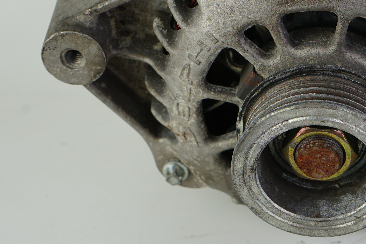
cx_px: 333
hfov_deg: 16.3
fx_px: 1261
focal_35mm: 124
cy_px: 52
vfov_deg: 11.0
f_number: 8
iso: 200
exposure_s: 1/160
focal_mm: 54
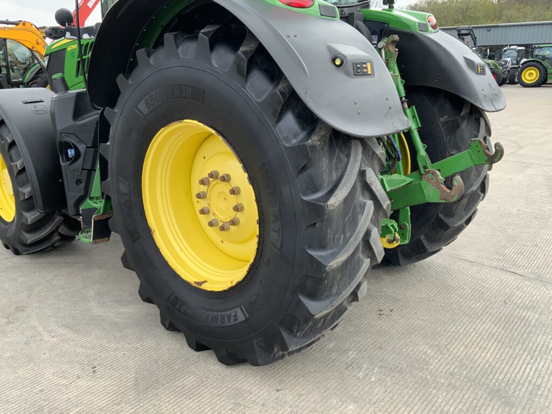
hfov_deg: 61.7
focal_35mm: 29
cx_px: 276
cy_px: 207
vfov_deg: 48.2
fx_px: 462
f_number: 1.8
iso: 16
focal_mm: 3
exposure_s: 1/260
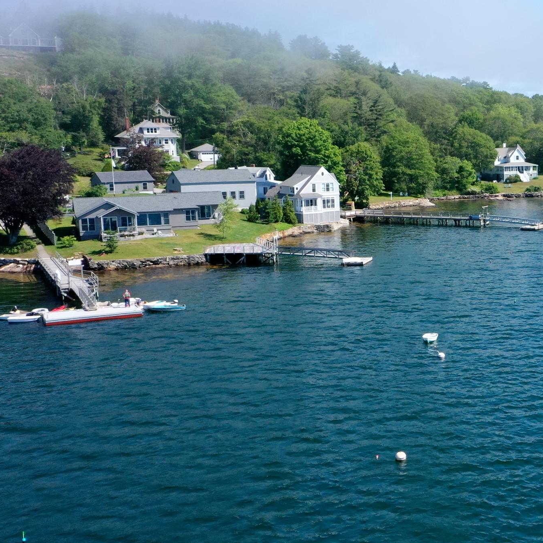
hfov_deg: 29.7
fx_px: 941
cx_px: 564
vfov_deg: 32.2
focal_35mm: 53
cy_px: 261
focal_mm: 10.26
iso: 400
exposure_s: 1/800
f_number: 7.1
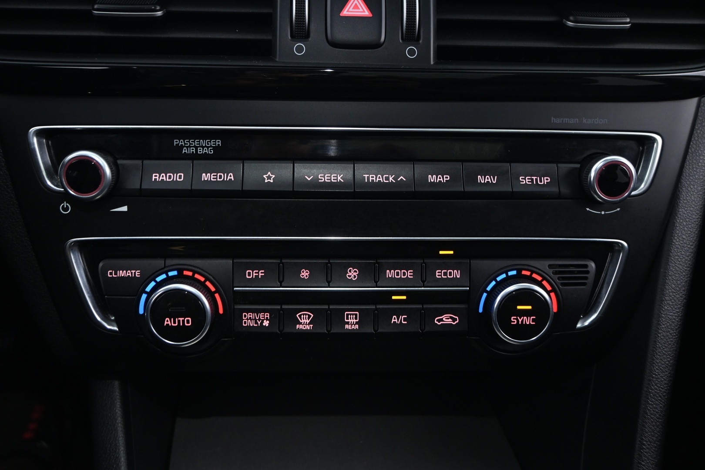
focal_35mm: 32
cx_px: 352
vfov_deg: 41.7
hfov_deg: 59.5
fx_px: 617
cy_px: 235
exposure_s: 1/4
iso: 1000
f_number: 4.5
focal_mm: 21
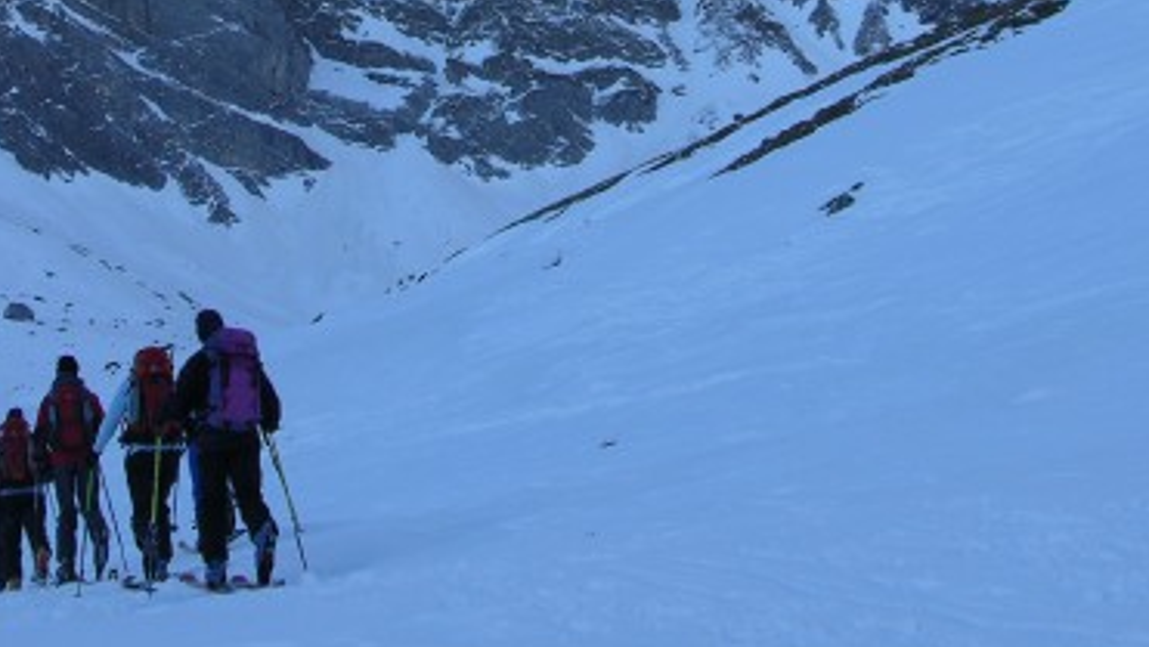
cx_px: 582
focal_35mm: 79
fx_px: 2408
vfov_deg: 14.8
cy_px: -111
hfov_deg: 26.8
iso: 50
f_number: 4.5
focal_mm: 8.9
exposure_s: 1/145
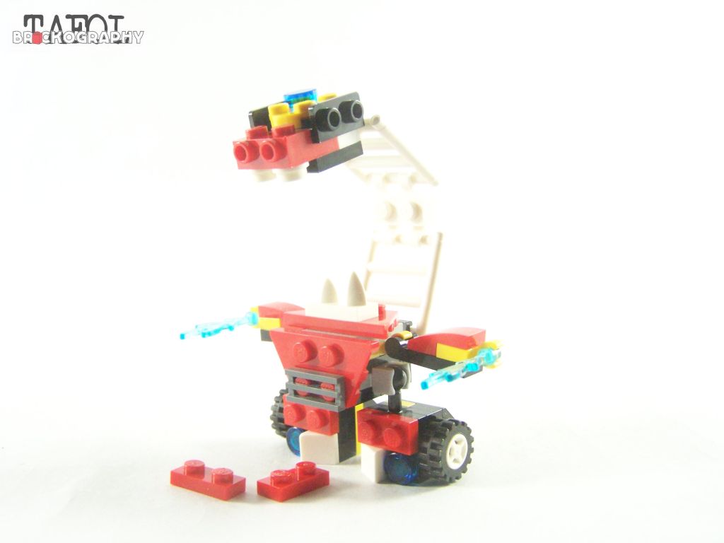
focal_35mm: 38
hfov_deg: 49.0
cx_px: 362
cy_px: 272
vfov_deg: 37.7
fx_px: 795
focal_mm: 6.3
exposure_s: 1/60
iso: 400
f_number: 3.2
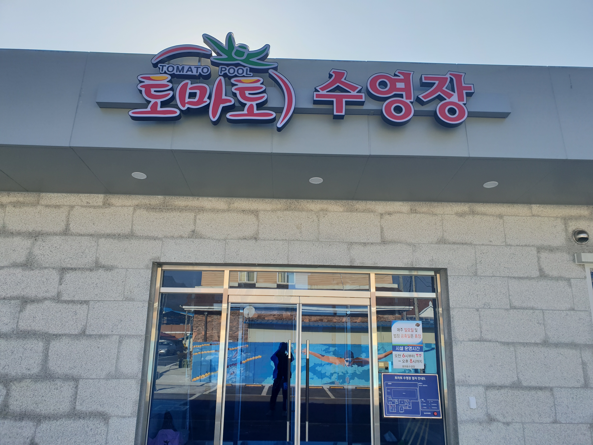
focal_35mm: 26
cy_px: 222
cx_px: 296
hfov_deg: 67.3
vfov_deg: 53.1
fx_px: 445
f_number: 2.4
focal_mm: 4.3
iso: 50
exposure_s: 1/1269
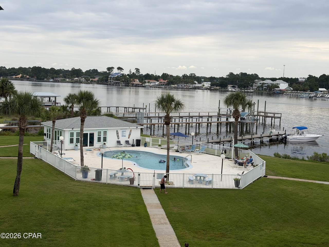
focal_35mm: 48
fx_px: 456
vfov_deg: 30.3
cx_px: 164
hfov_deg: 39.7
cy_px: 124
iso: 64
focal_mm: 6.76
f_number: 1.78
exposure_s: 1/3096
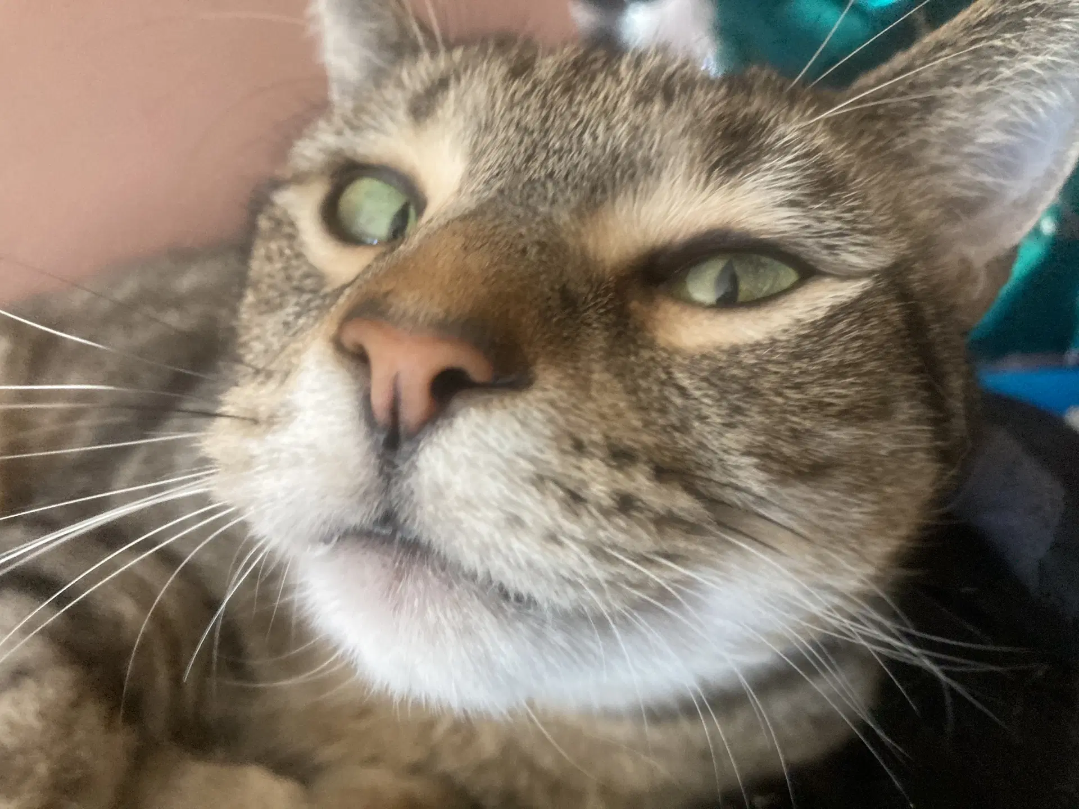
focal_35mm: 28
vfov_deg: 49.7
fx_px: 873
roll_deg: +6.9
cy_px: 404
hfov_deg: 63.4
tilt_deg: -22.0
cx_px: 540
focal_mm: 3.99
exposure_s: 1/60
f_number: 1.8
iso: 320
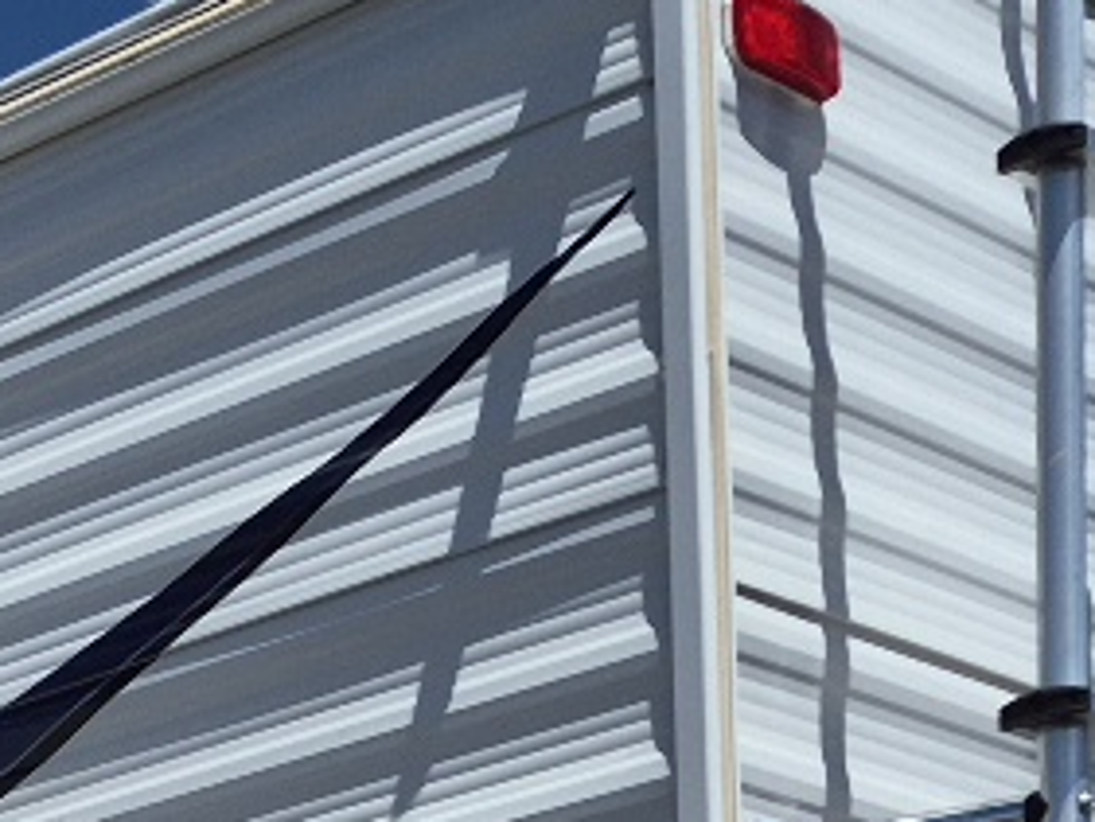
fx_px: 4146
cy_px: 1808
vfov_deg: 10.2
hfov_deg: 14.1
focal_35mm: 131
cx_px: -569
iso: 64
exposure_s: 1/10000
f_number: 1.8
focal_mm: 5.4
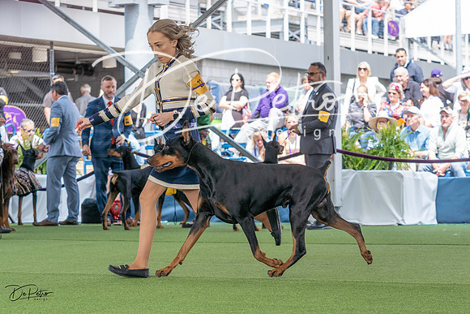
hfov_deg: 19.5
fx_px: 1371
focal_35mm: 105
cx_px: 235
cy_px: 157
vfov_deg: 13.0
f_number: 4.5
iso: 500
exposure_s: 1/800
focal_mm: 70
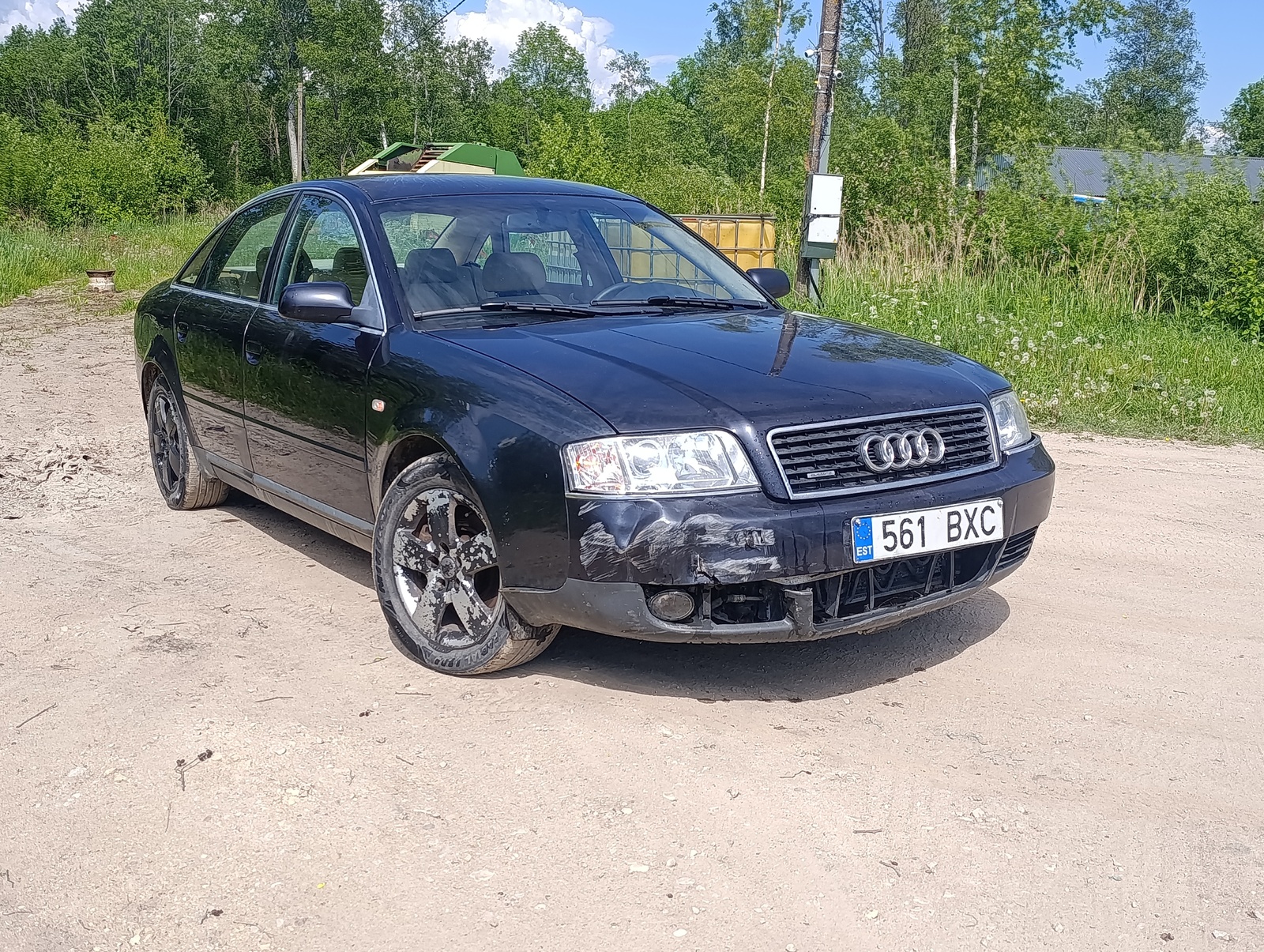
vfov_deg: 40.8
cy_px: 476
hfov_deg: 52.6
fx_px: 1280
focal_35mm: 35
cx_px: 632
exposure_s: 1/629
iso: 50
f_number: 1.65
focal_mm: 6.11
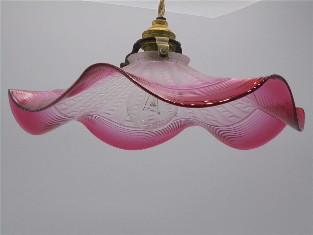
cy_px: 118
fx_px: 750
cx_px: 156
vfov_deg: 17.8
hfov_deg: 23.6
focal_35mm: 83
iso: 100
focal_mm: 14.9
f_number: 6.7
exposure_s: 1/200
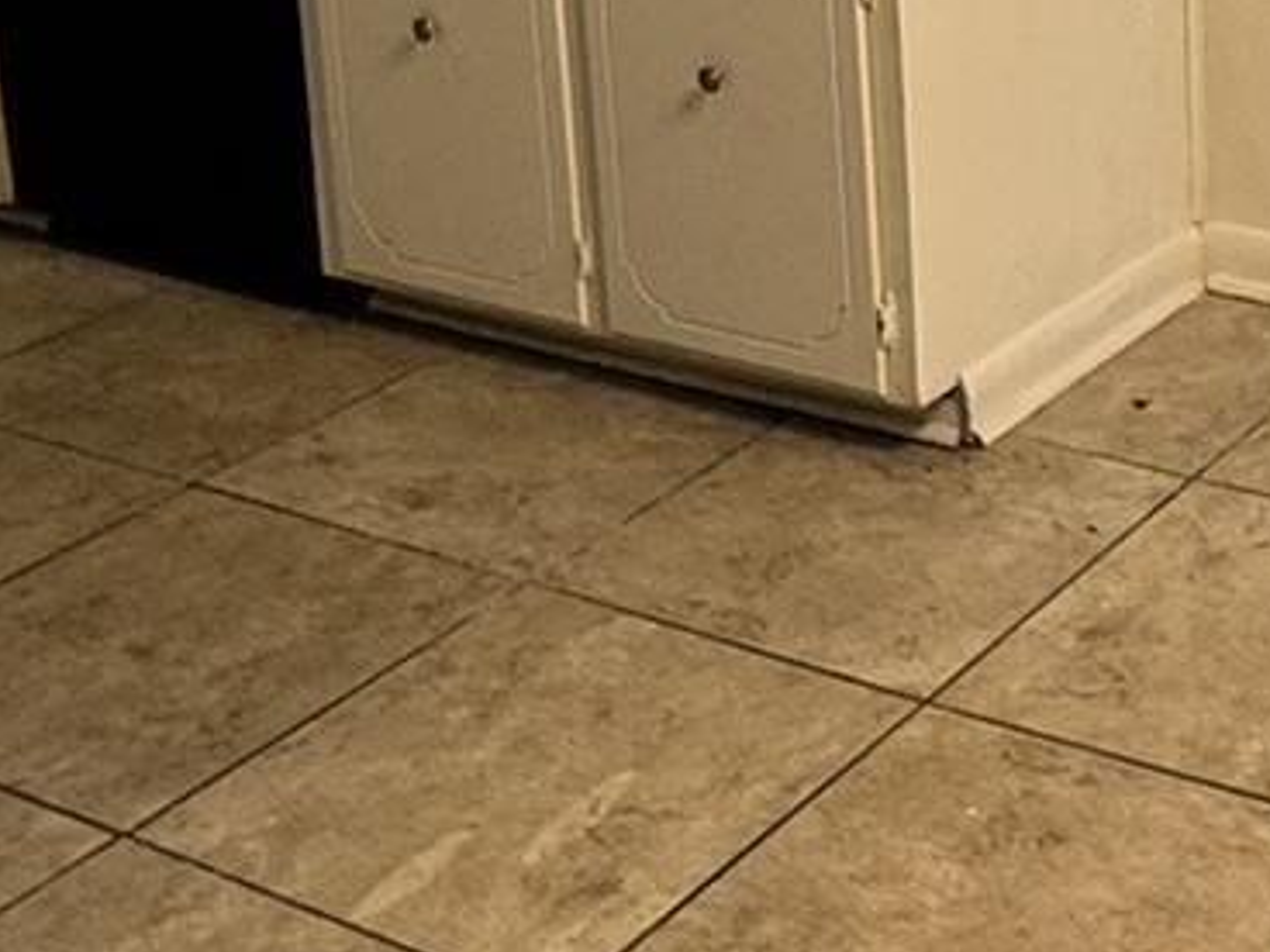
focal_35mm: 78
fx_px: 2862
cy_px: -304
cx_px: 1263
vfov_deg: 17.6
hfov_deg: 24.0
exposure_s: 1/120
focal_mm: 2.22
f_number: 2.2
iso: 80
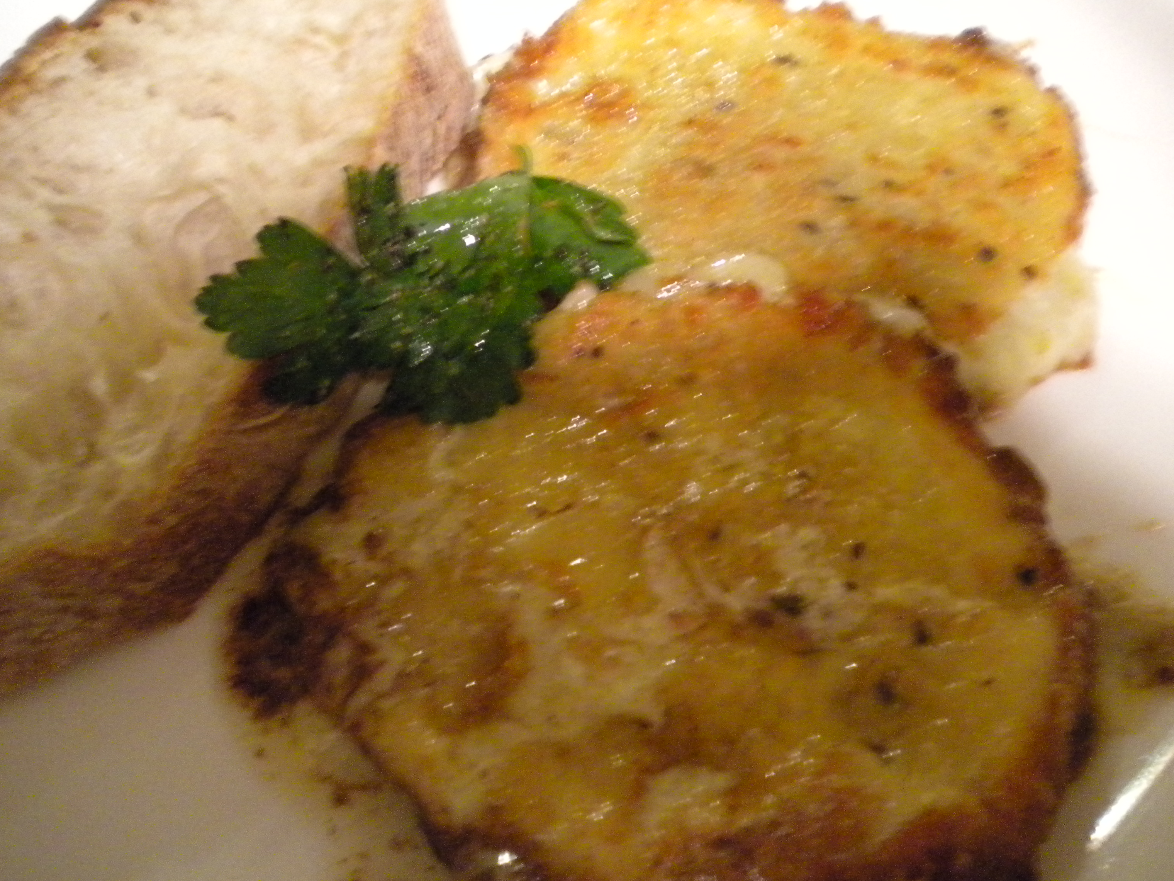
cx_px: 631
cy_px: 397
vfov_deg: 34.3
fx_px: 1424
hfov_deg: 44.8
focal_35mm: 42
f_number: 3.1
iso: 800
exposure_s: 1/7.2
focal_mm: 6.3
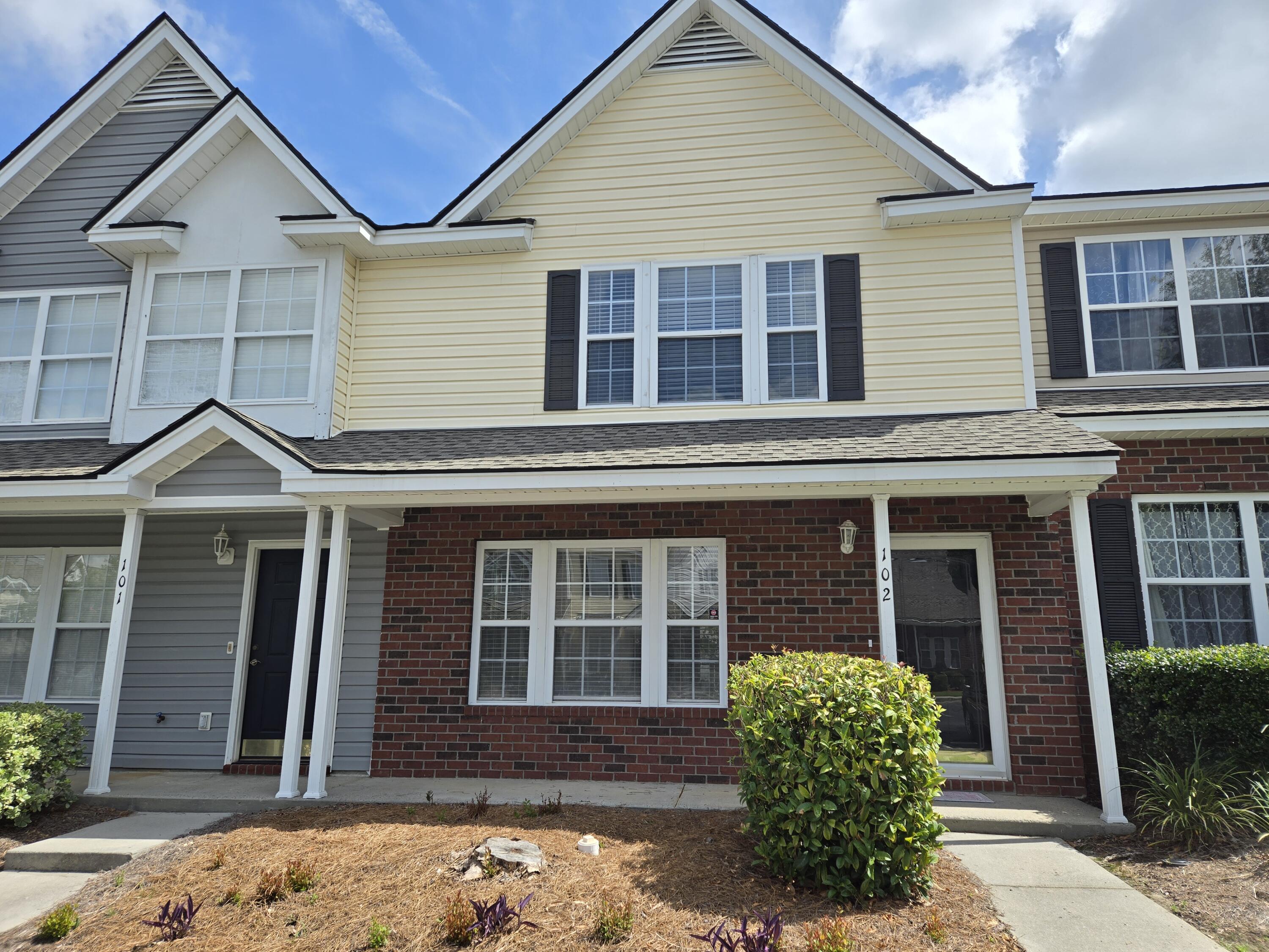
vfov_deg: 58.9
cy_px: 476
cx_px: 634
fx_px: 843
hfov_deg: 73.9
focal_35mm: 23
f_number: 1.8
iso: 25
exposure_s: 1/1742
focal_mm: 5.4
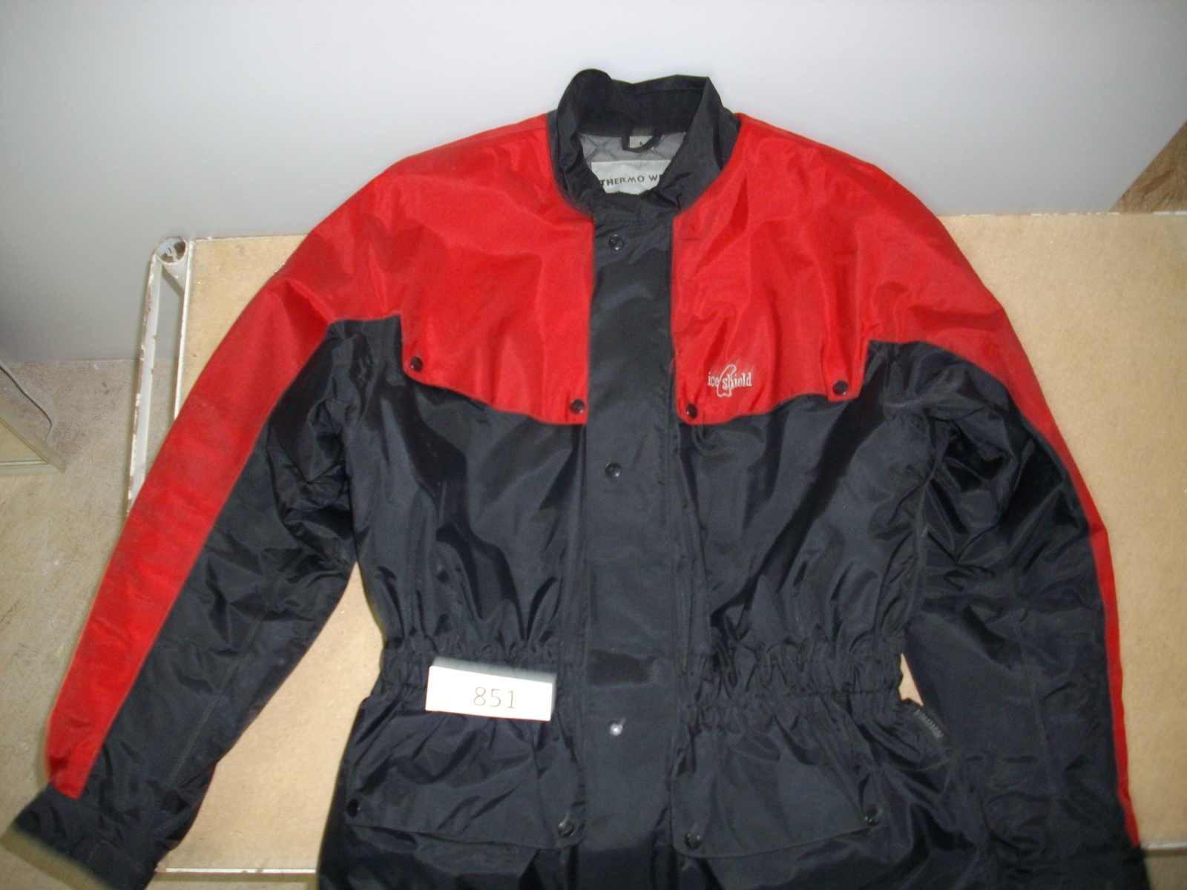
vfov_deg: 38.7
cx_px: 594
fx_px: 1269
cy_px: 445
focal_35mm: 37
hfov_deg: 50.1
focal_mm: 6.2
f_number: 2.8
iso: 160
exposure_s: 1/50
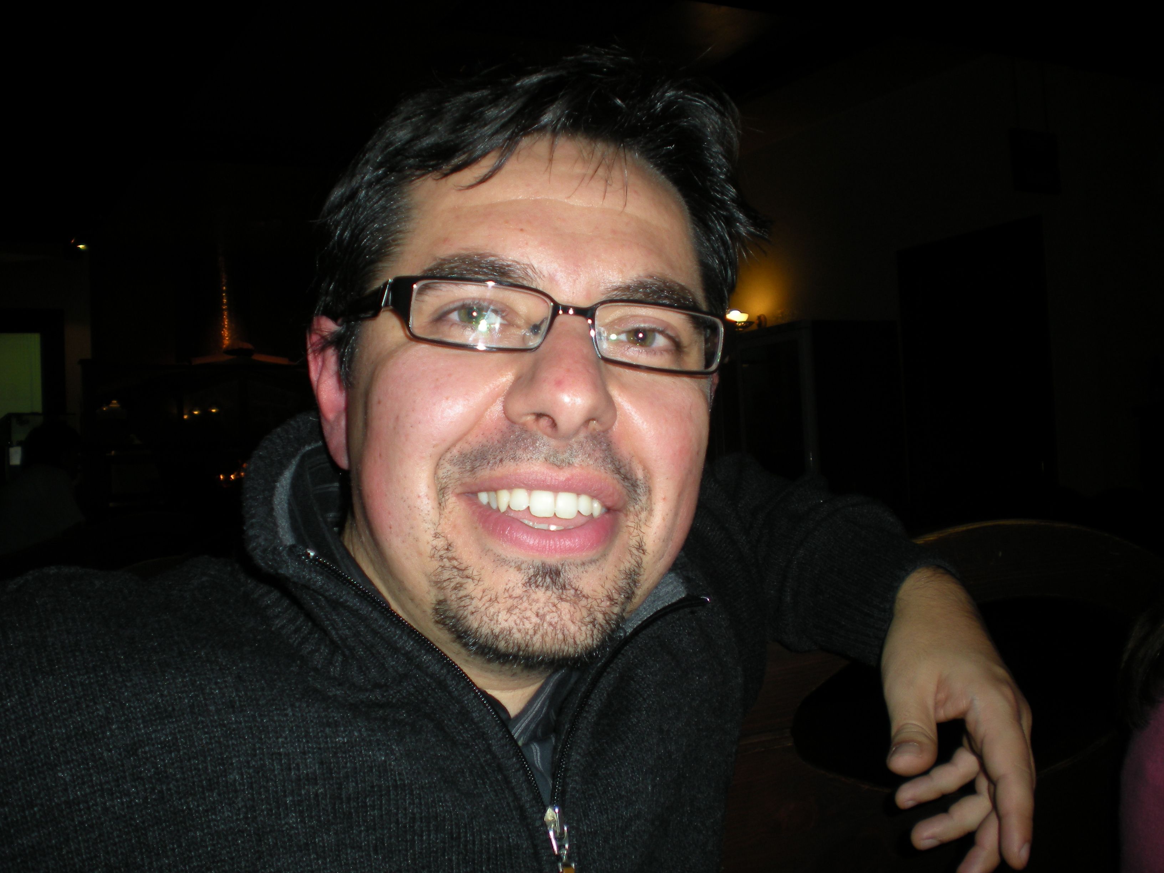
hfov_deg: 49.0
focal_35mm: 38
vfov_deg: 37.7
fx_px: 1278
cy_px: 436
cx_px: 582
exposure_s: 1/60
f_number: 3.1
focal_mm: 6.3
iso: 64
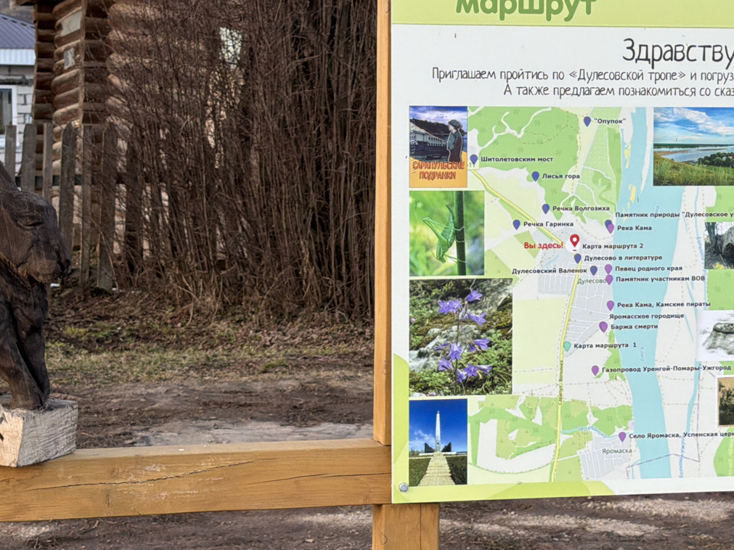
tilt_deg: -3.9
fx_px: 2014
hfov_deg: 20.6
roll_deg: -0.6
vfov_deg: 15.6
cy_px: 259
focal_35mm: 95
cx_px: 453
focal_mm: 6.76
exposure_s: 1/178
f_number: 1.78
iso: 80
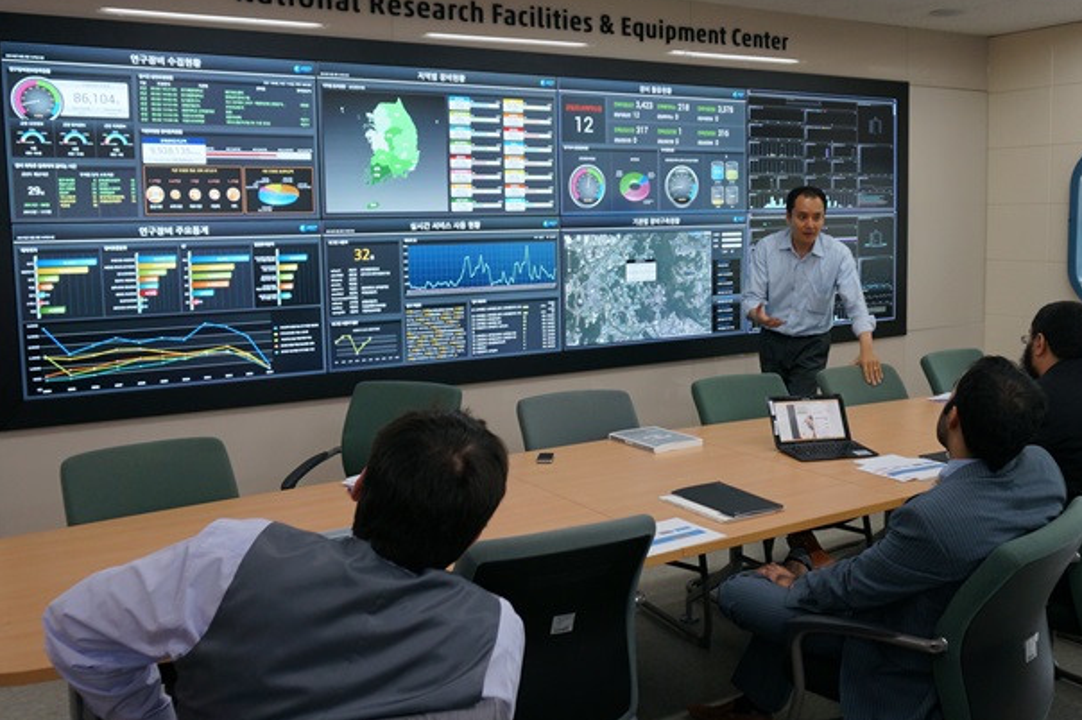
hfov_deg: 61.9
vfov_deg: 43.5
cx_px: 588
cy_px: 322
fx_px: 901
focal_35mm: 30
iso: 320
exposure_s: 1/60
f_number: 4
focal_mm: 16
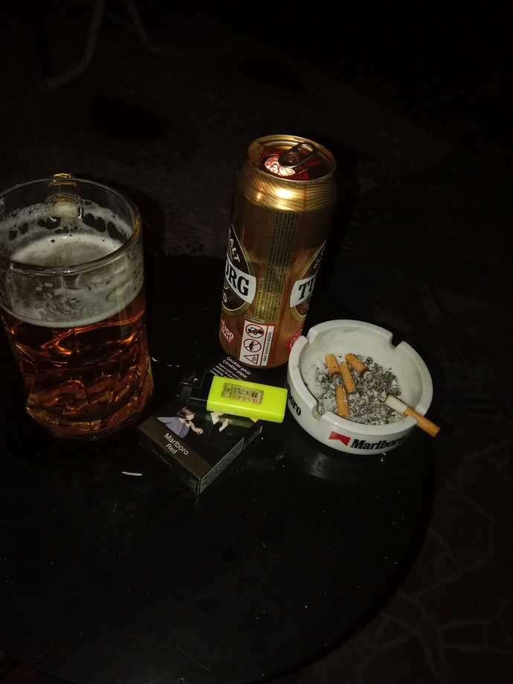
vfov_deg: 69.4
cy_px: 342
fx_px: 494
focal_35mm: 25
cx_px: 256
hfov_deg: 54.9
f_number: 2.2
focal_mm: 3.4
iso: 454
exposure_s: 1/33.3
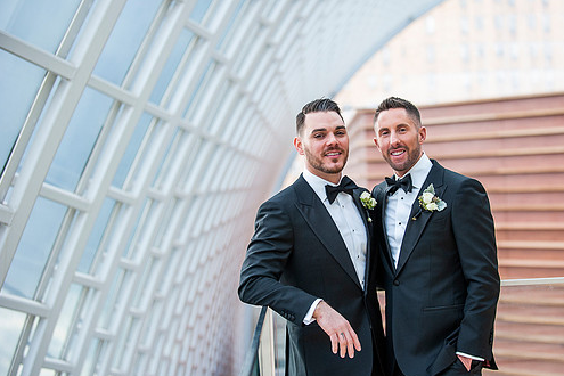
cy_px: 191
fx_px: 1285
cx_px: 328
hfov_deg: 24.7
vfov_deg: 16.7
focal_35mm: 82
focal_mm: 70
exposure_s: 1/500
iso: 800
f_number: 2.8
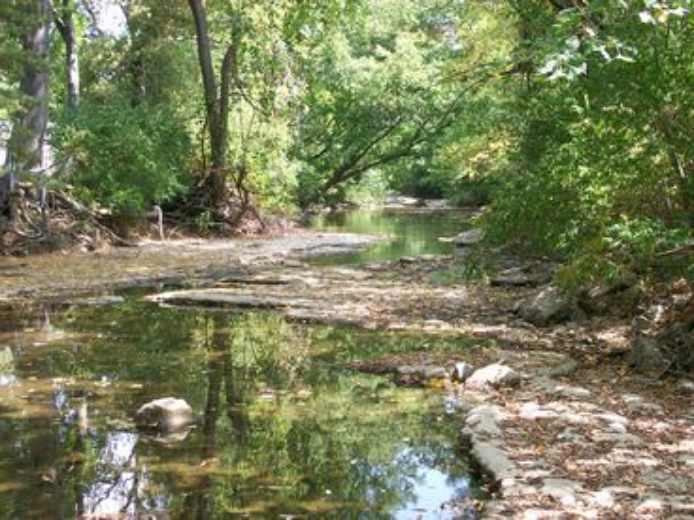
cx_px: 347
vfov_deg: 26.1
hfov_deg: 34.3
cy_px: 260
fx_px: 1123
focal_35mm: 56
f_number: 3.4
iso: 80
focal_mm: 9.4
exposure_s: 1/124
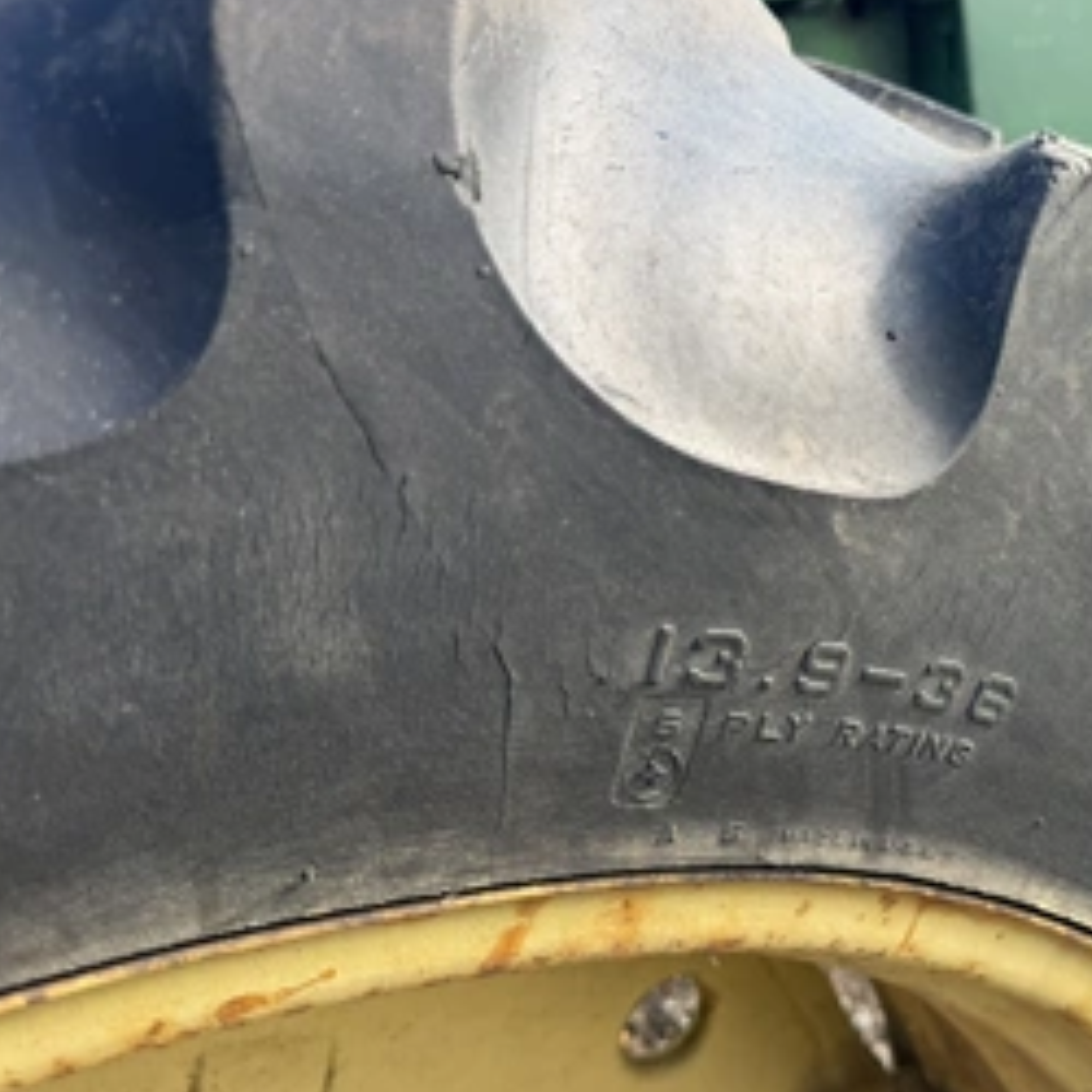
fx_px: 1213
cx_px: 804
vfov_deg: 48.4
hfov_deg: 46.9
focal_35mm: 34
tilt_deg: -28.3
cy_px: 568
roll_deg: +5.9
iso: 80
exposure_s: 1/539
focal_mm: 6.76
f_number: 1.78
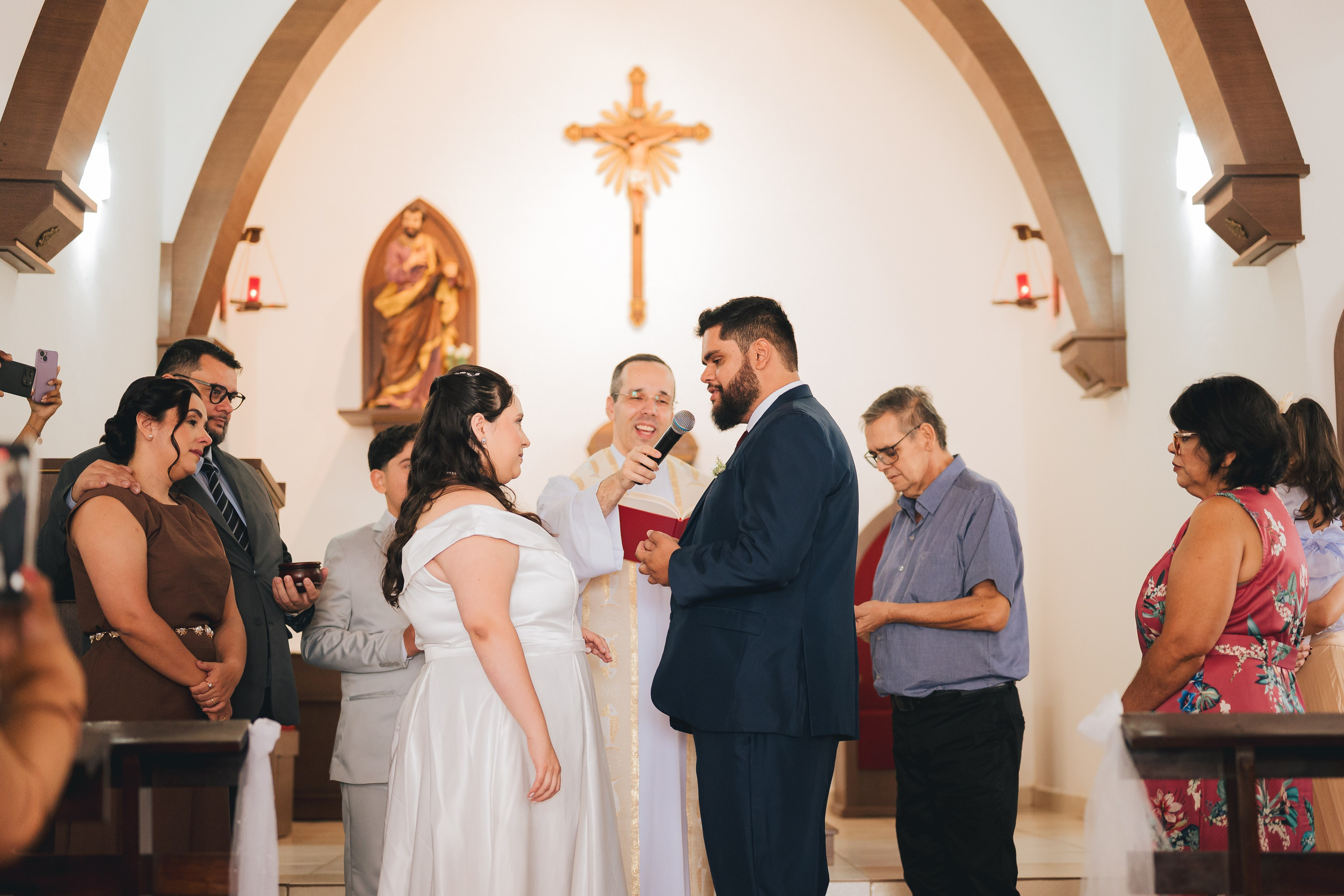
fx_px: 2018
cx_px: 701
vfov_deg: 25.0
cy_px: 462
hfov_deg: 36.8
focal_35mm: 54
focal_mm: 50
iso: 2500
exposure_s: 1/320
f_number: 1.8
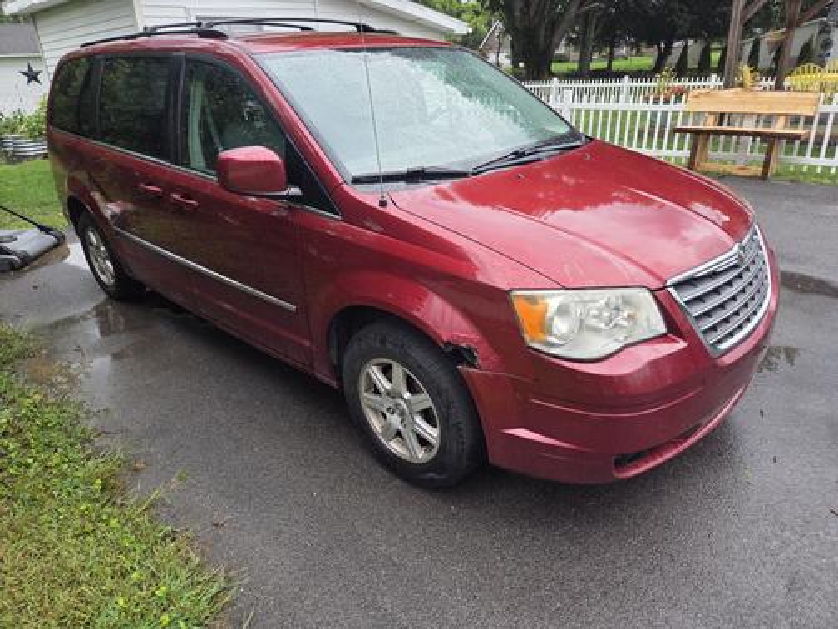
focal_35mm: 23
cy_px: 314
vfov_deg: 58.9
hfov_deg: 73.9
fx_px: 557
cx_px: 419
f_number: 1.8
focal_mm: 5.4
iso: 32
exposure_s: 1/180
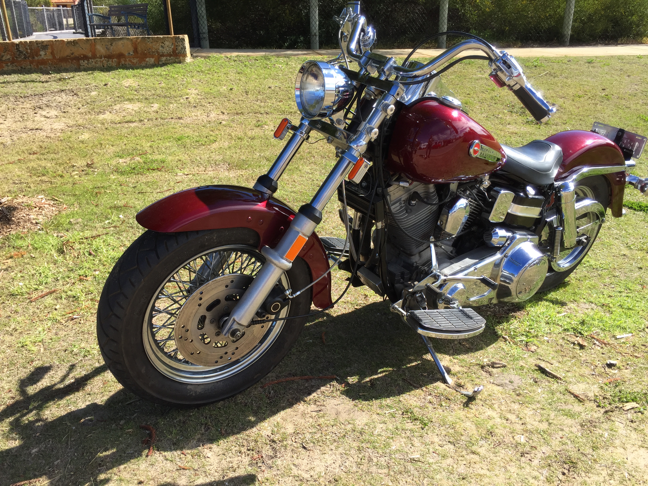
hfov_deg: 61.7
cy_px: 243
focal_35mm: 29
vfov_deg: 48.2
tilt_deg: -22.3
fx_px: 543
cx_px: 324
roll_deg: +2.1
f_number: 2.2
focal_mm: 4.15
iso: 32
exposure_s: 1/860
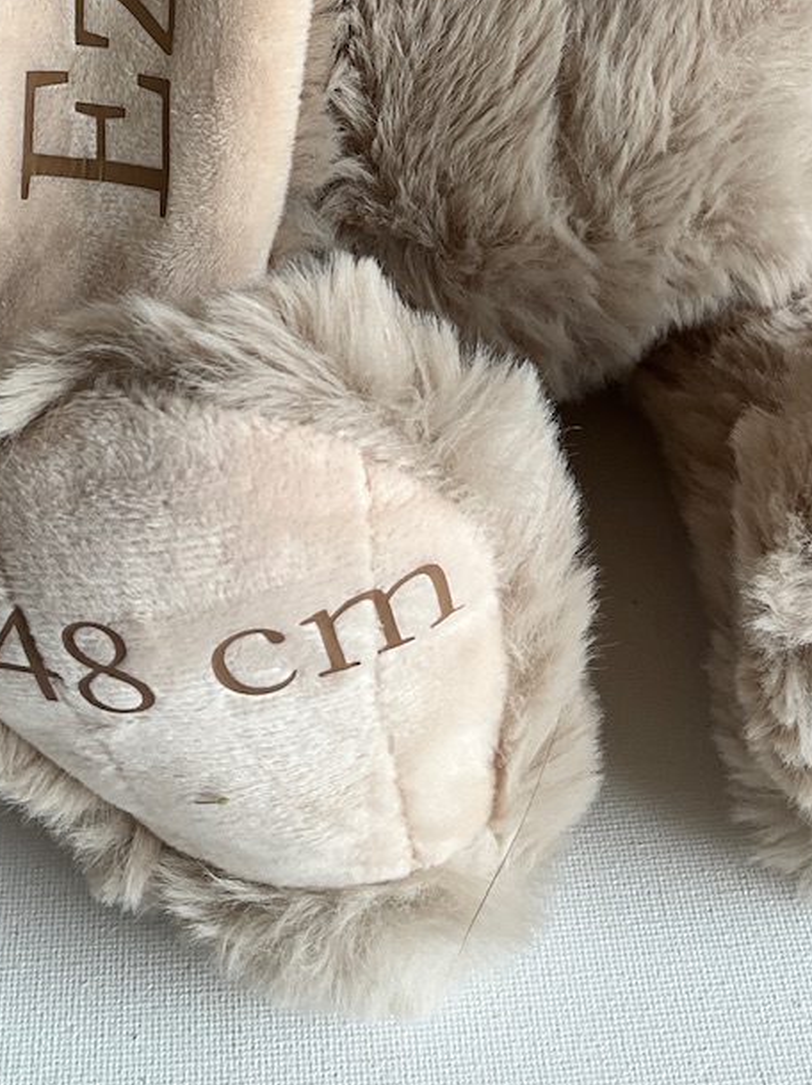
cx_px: 344
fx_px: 1910
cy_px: 12
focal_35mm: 61
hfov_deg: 24.0
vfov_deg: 29.7
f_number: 1.8
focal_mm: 3
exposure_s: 1/108
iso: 16
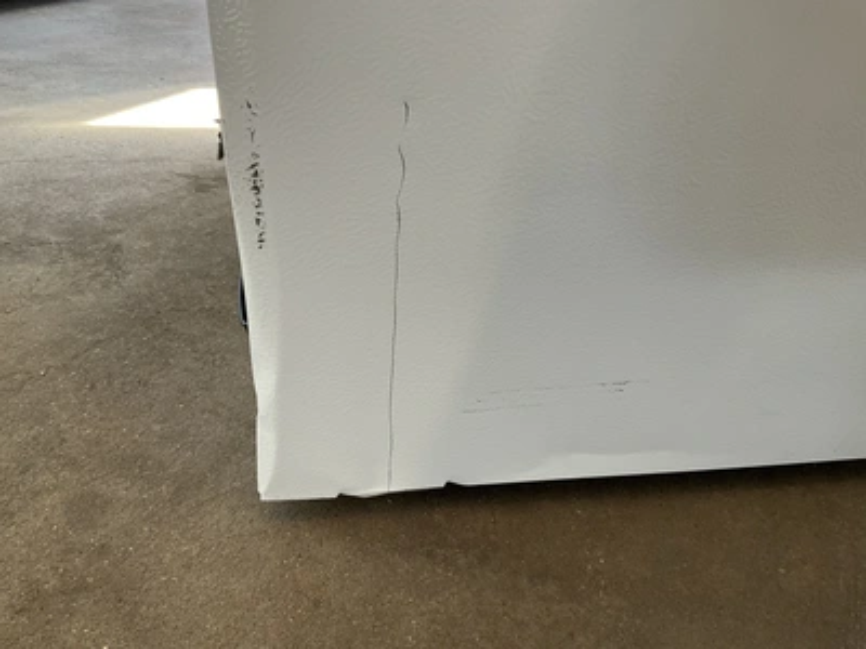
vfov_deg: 48.2
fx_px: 726
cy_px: 324
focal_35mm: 29
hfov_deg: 61.7
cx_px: 433
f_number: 1.8
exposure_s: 1/60
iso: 64
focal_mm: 3
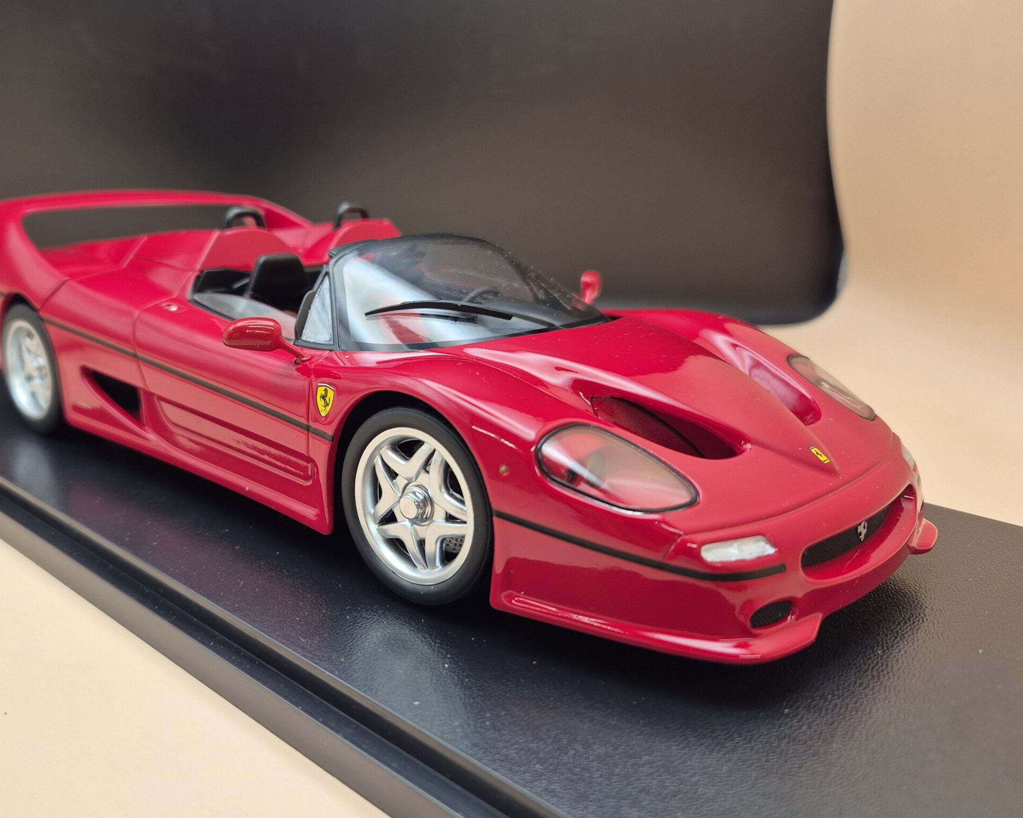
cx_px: 361
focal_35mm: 30
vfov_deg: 48.4
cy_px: 369
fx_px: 908
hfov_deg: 57.8
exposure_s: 1/96
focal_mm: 5.4
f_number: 1.8
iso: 80
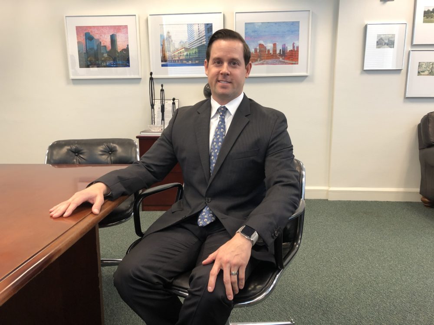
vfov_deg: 49.7
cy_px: 162
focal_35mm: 28
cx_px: 217
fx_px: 351
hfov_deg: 63.4
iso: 40
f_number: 1.8
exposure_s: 1/20
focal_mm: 3.99
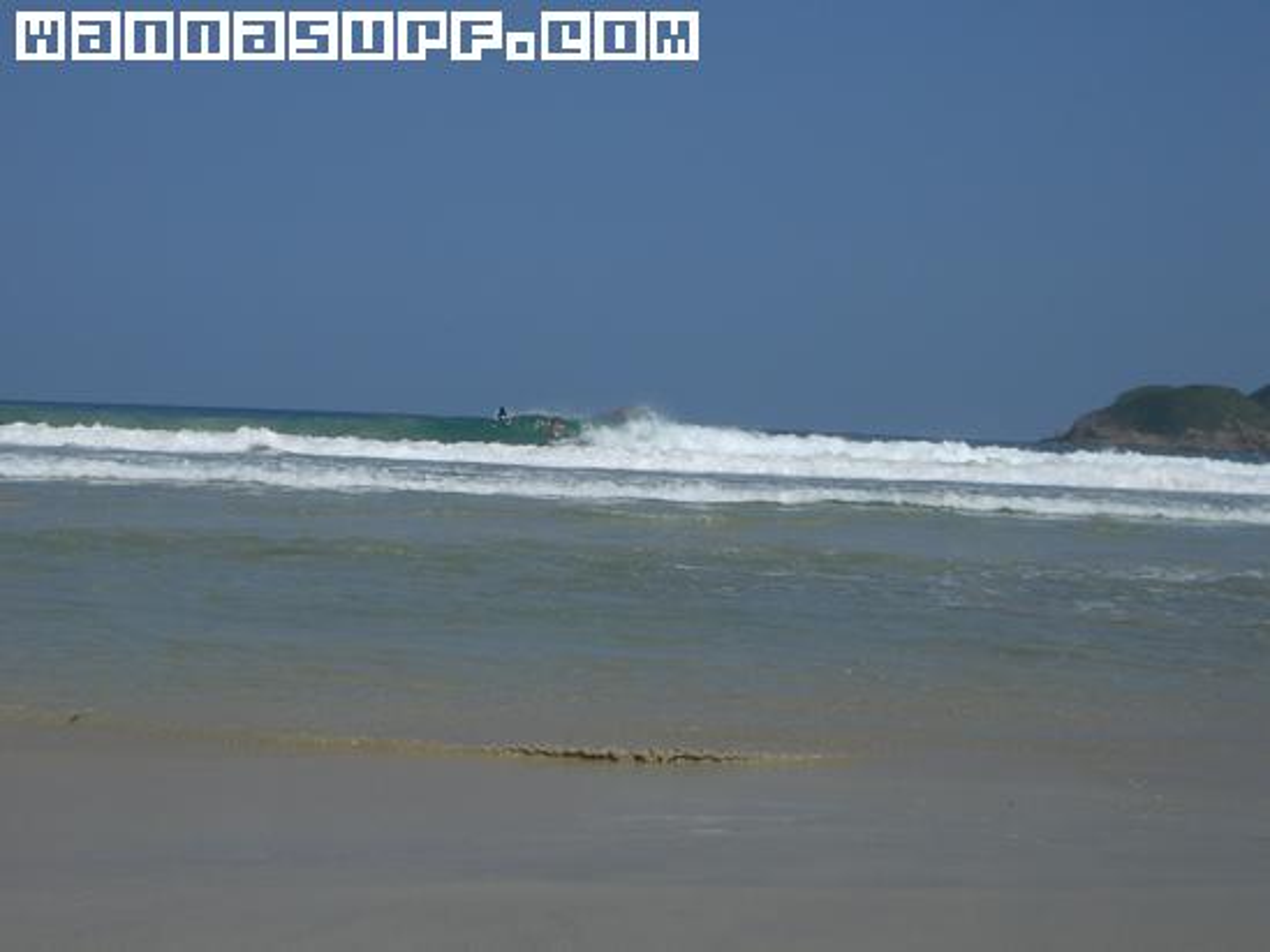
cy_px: 476
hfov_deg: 34.9
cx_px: 635
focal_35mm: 55
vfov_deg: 26.6
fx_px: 2018
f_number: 5.2
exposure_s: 1/1250
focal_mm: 9
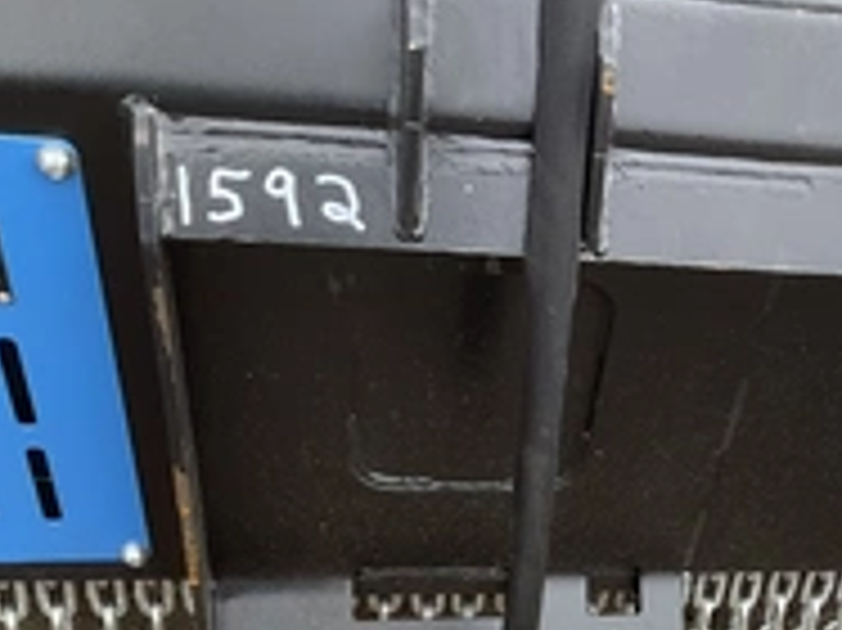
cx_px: 856
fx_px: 1507
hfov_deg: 29.1
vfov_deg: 22.5
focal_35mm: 62
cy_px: 662
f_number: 1.8
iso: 25
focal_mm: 3
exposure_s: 1/335
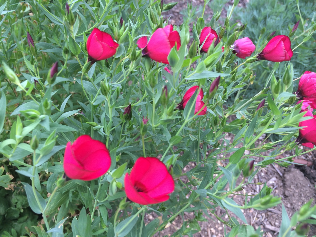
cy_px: 118
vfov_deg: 46.8
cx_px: 158
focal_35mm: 30
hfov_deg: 60.0
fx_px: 274
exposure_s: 1/60
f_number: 2.2
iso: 40
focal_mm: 4.12
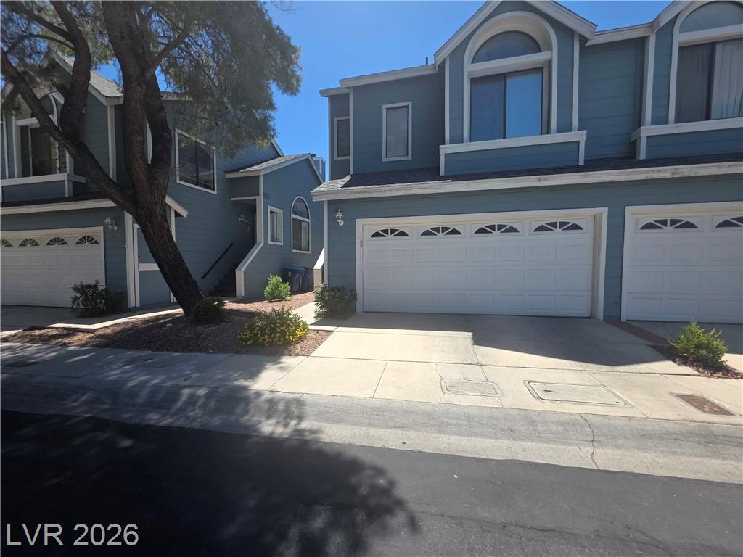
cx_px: 372
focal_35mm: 13
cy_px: 278
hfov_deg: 106.2
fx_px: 279
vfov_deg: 89.9
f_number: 1.9
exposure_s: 1/1628
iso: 40
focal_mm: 2.2
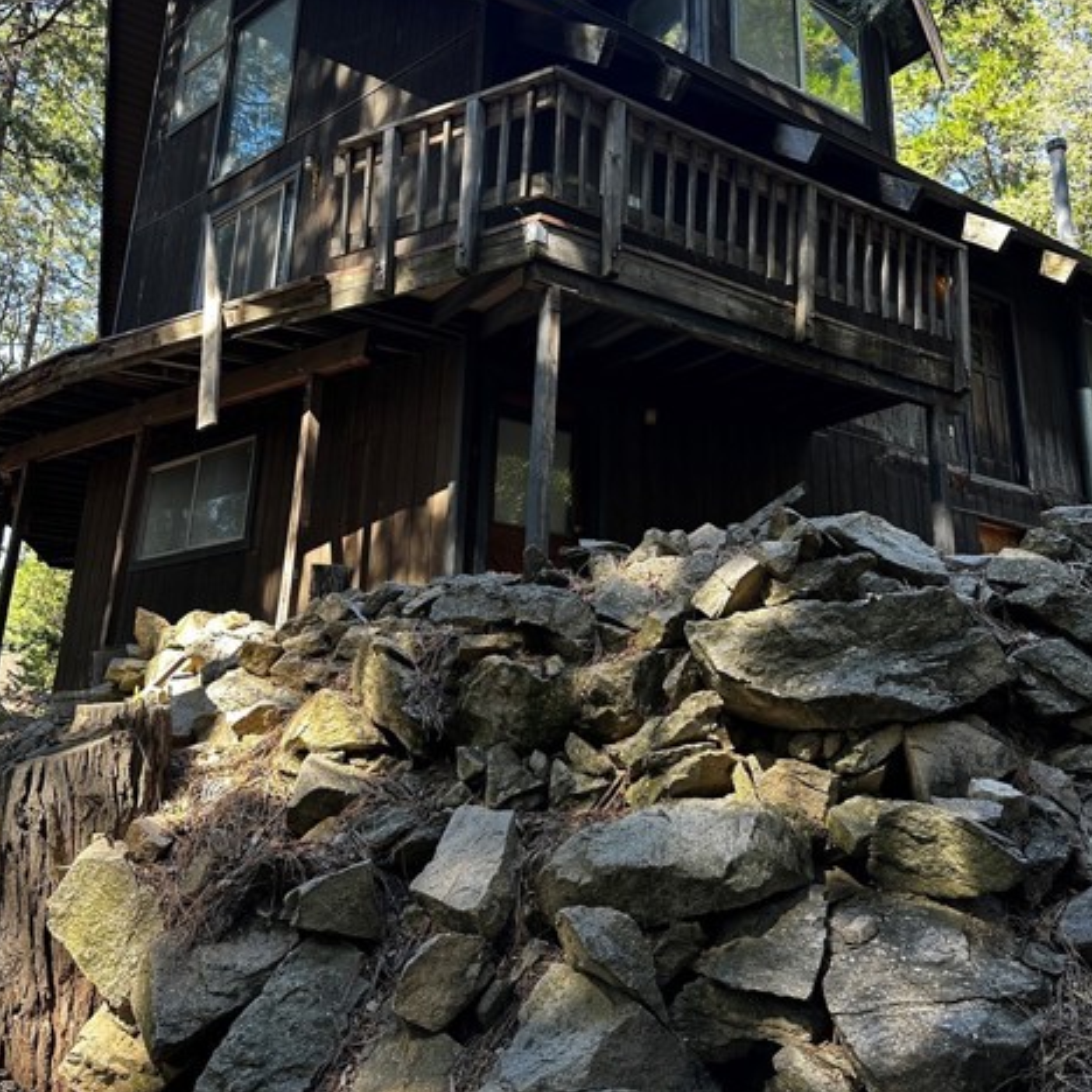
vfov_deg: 55.1
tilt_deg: +19.1
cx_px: 544
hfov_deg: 55.6
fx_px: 1035
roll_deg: -3.0
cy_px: 425
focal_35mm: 29
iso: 100
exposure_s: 1/134
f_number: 1.78
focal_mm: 6.86
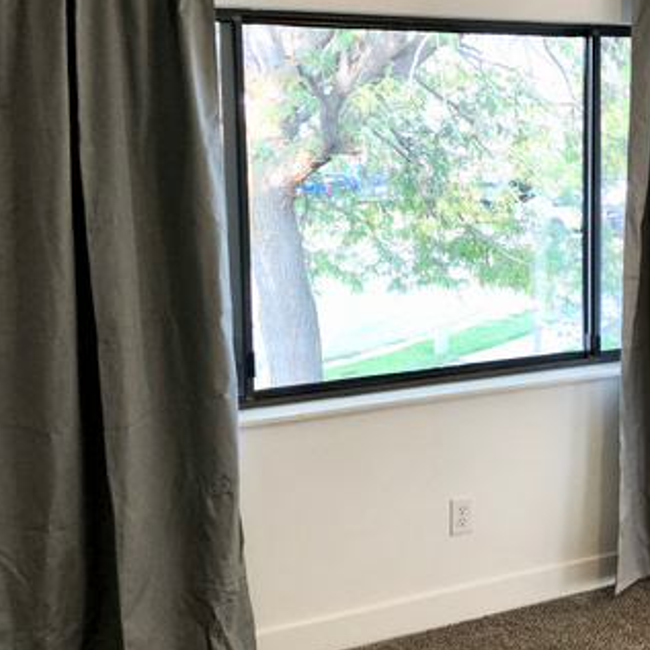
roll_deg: -0.1
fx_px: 1062
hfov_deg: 33.0
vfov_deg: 33.9
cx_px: 525
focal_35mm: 50
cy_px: 262
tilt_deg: -6.6
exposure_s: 1/40
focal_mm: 4
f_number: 1.8
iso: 20
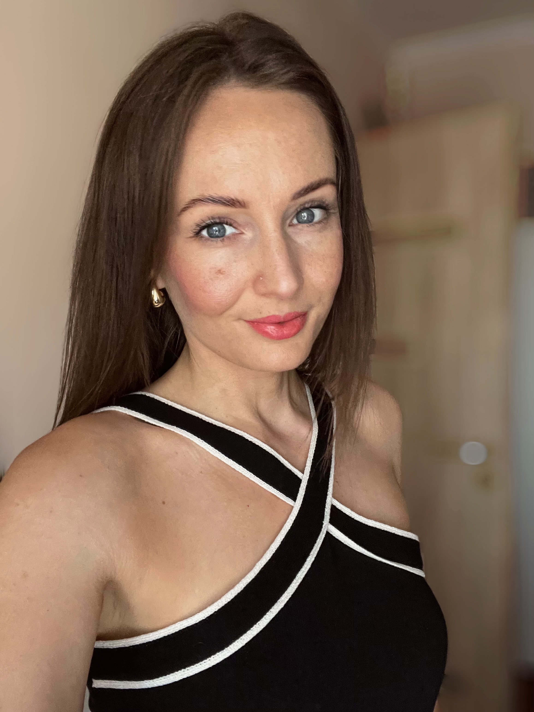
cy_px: 356
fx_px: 617
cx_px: 267
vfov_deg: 60.0
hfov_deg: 46.8
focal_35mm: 30
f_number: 2.2
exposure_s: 1/60
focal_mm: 2.71
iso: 250
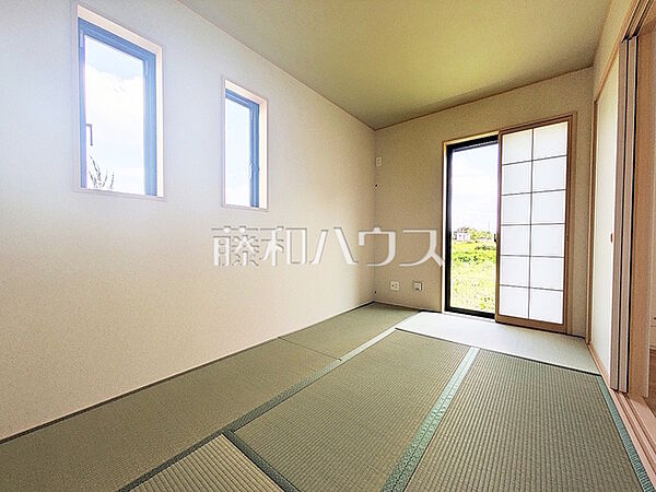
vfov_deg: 85.7
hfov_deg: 102.1
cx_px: 328
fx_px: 265
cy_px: 246
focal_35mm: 14
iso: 48
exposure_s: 1/590
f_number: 2.2
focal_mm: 1.83
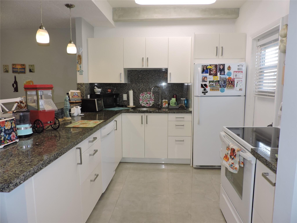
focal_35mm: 24
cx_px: 148
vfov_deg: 56.8
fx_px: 206
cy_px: 112
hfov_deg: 71.6
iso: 110
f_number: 3
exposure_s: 1/40
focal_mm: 4.3
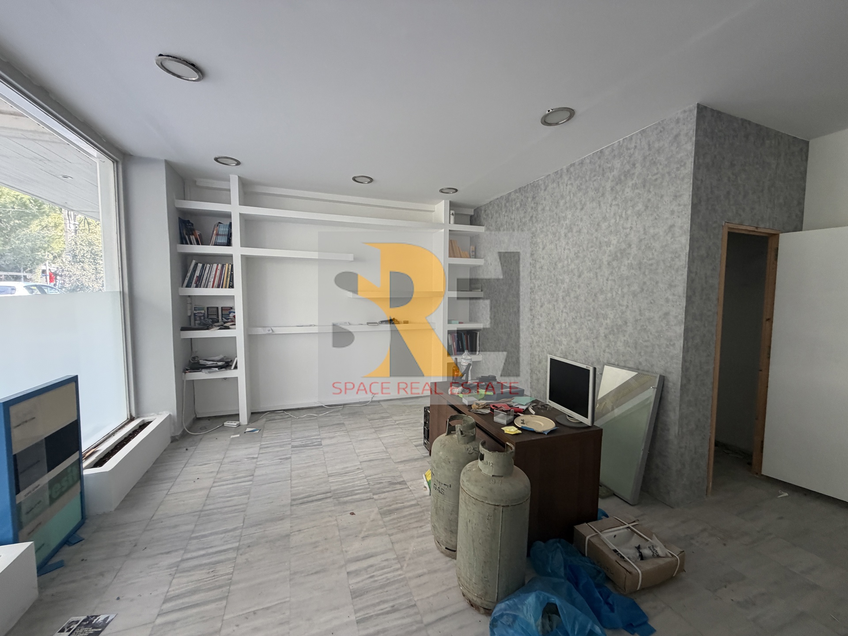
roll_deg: -1.5
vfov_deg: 85.7
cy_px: 318
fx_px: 343
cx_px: 424
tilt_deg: -3.9
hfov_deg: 102.1
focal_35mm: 14
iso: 200
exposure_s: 1/121
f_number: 2.2
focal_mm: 2.22
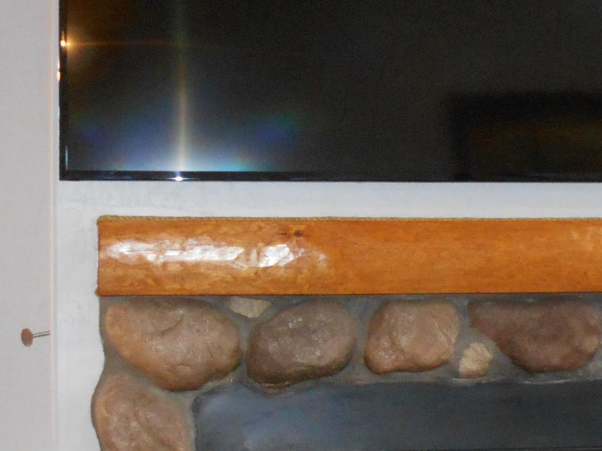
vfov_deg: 16.4
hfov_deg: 21.7
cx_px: 412
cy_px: 276
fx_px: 1565
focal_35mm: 90
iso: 320
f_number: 3.2
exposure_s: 1/25
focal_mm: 4.6
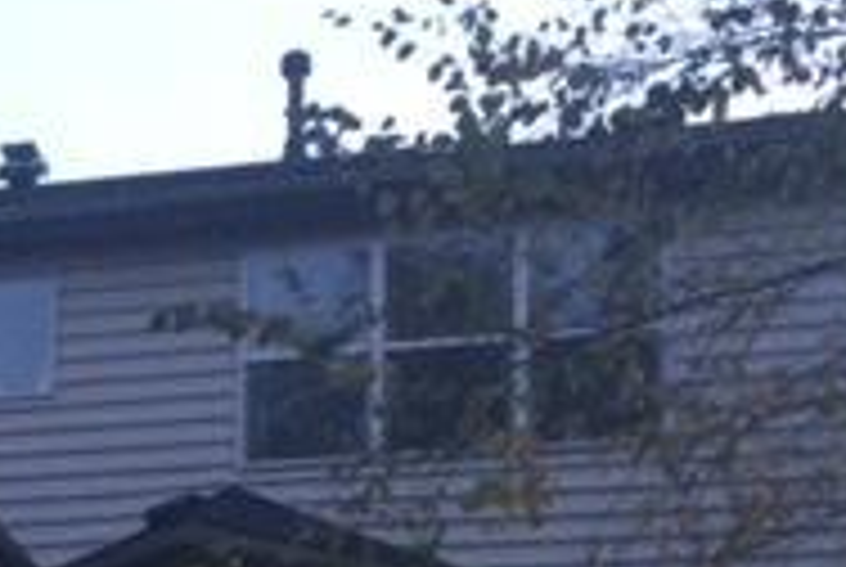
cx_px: -112
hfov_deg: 18.4
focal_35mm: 106
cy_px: 796
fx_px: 2495
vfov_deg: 12.5
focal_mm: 4.12
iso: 200
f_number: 2.2
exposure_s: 1/30
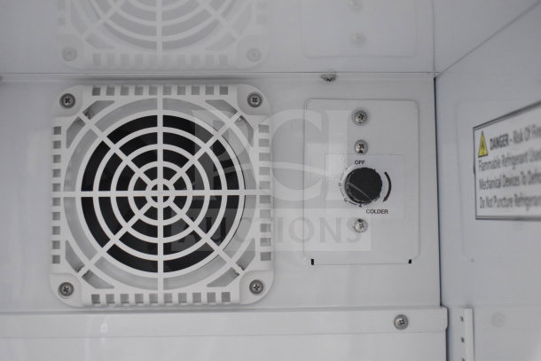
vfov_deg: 29.9
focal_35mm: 45
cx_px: 270
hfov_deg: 43.6
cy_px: 180
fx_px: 676
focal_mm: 30
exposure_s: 1/50
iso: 4000
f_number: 4.2
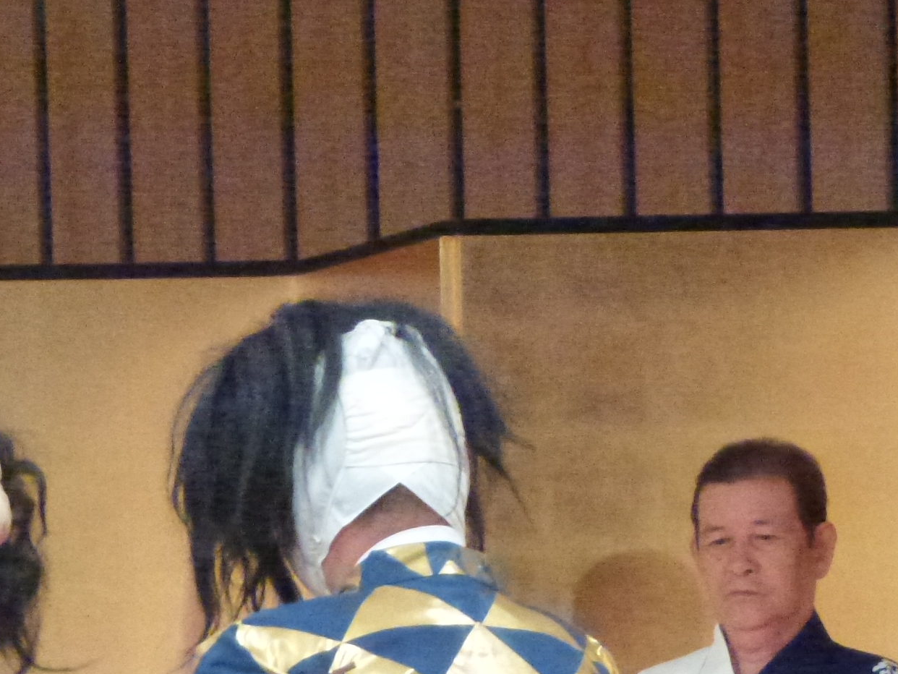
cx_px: 87
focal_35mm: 406
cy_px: 600
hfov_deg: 4.9
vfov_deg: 3.7
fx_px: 10534
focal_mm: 35.2
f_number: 5.5
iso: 1600
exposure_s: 1/100
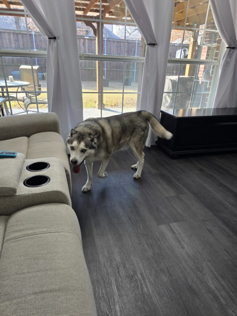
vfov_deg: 73.9
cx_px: 118
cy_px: 158
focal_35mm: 23
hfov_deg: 58.9
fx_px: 210
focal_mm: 6.3
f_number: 1.7
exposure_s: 1/120
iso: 64
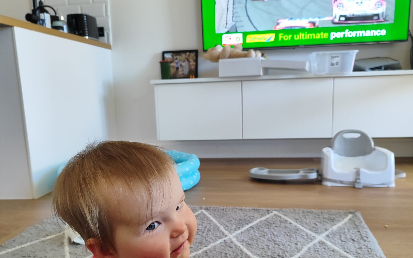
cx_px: 207
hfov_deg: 56.7
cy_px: 178
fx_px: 383
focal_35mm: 34
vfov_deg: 36.8
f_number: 1.89
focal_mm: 5.89
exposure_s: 1/50
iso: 476
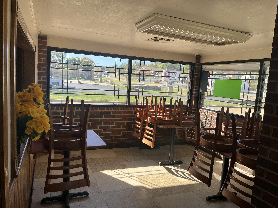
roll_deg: -3.1
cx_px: 139
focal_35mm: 26
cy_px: 104
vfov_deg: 53.1
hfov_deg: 67.3
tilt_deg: -8.3
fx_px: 209
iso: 50
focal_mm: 5.1
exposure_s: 1/348
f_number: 1.6
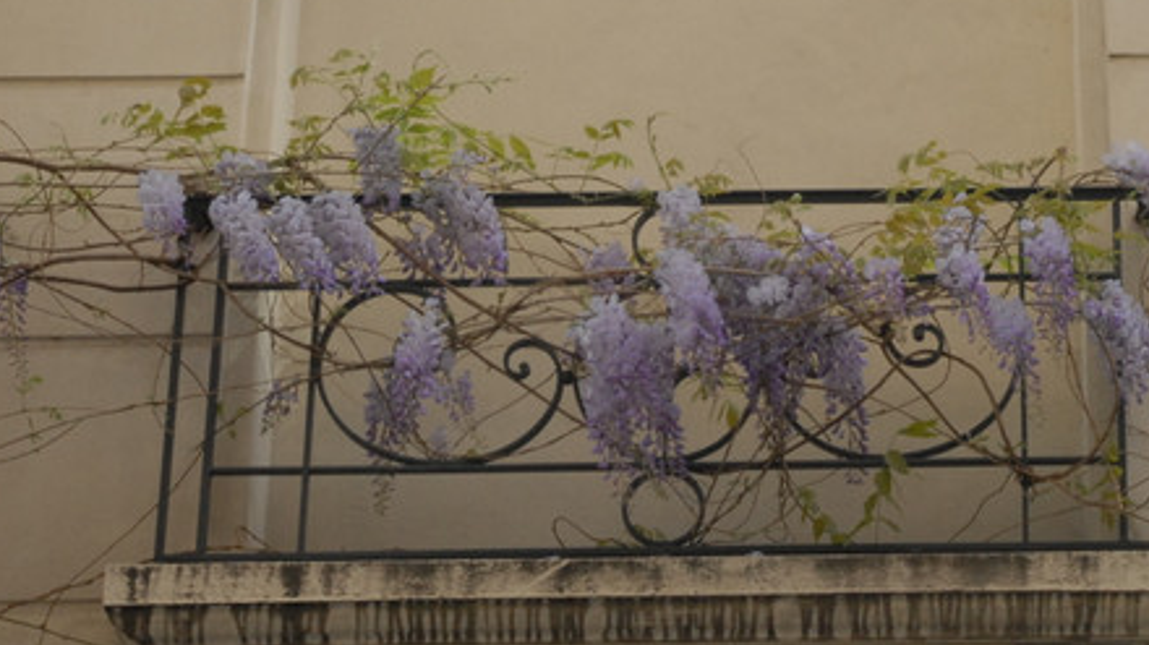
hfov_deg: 15.7
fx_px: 4141
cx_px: 937
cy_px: -64
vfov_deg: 8.8
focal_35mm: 136
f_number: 4.5
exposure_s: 1/500
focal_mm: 38
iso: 400
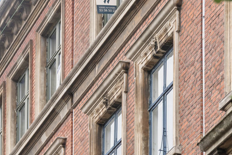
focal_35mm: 224
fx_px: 1444
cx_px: 107
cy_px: -6
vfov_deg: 6.1
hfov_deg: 9.2
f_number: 4
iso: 200
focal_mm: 70
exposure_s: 1/800
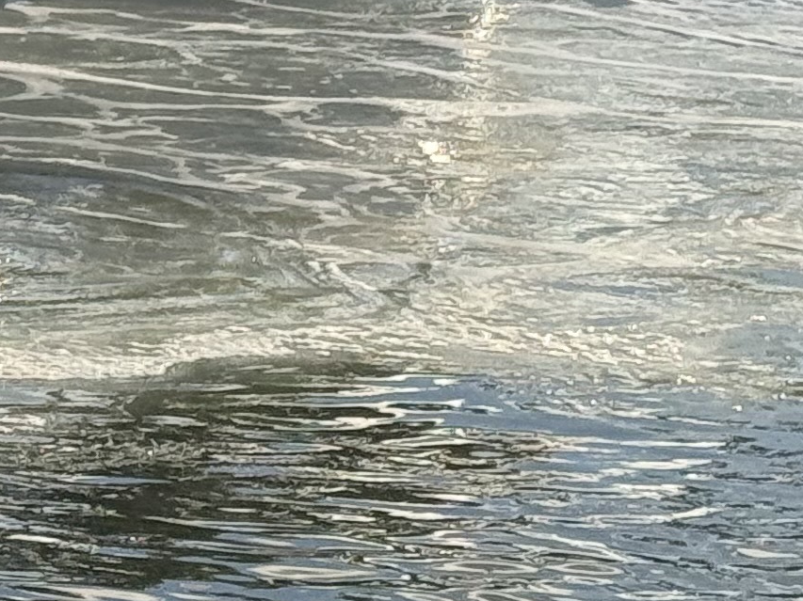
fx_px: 5264
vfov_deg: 6.4
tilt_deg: -2.3
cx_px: -819
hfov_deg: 8.3
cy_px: -377
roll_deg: -1.2
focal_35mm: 227
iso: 80
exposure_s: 1/2667
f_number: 1.78
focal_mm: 6.76
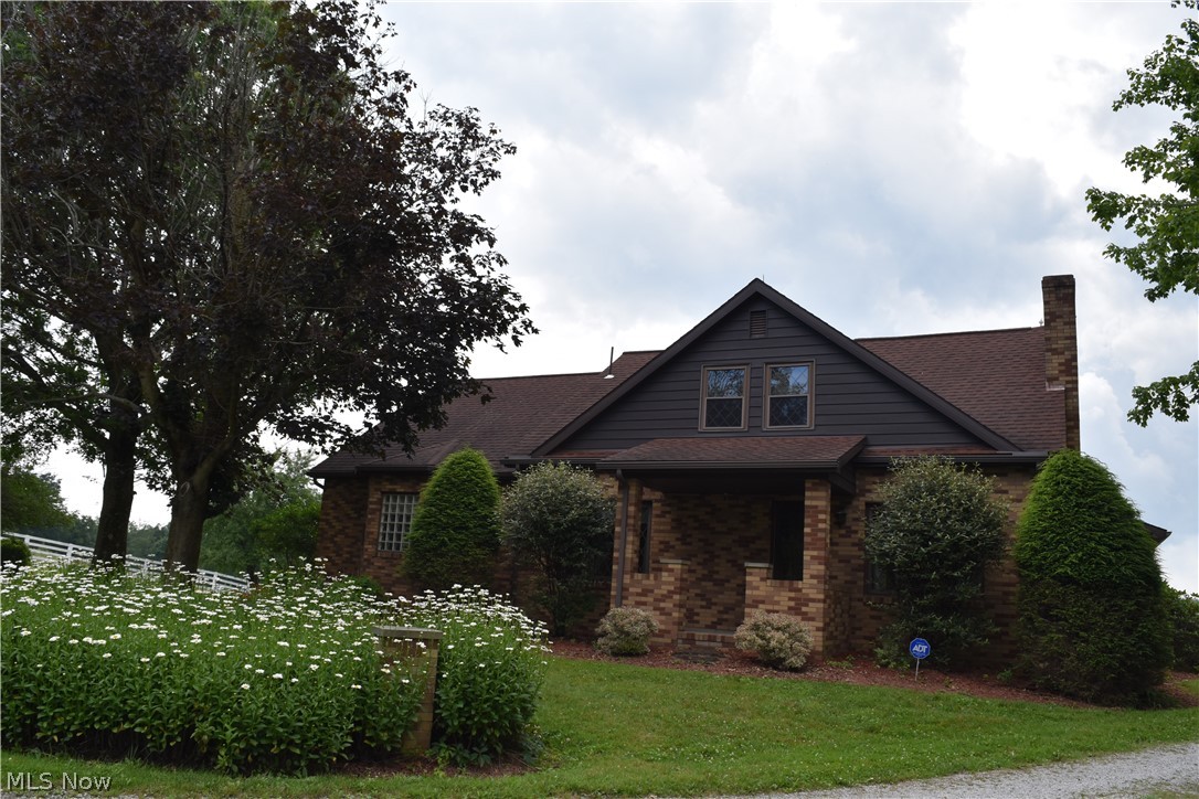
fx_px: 899
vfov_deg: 47.9
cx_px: 600
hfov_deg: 67.4
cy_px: 400
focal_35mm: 27
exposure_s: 1/250
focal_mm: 18
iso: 200
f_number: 8
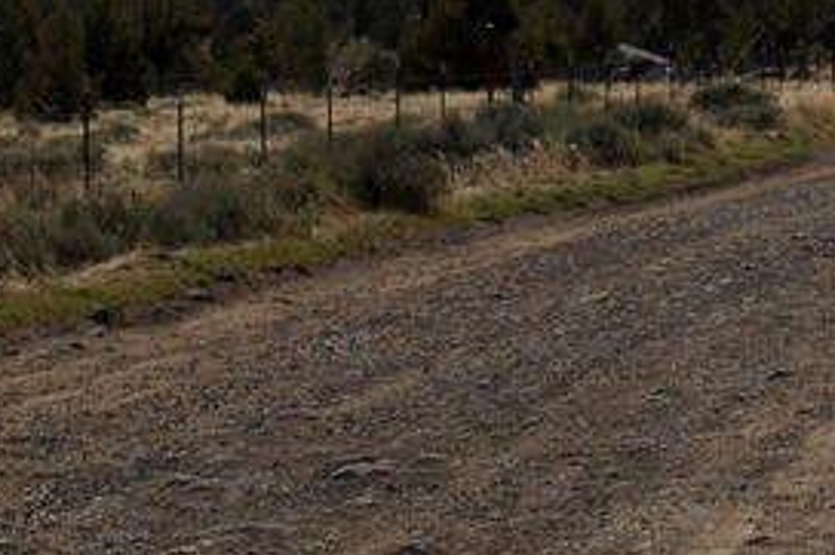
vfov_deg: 6.8
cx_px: 642
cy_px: -172
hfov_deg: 10.3
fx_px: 4600
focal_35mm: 198
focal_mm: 45
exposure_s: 1/500
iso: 200
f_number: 10
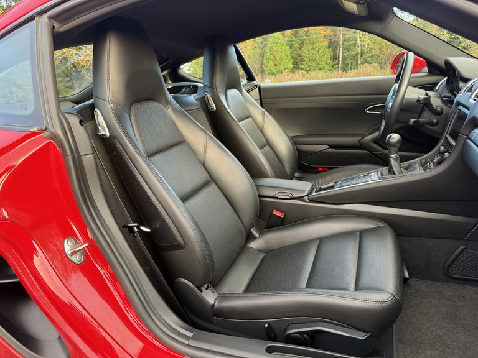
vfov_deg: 56.8
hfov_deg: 71.6
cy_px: 179
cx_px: 239
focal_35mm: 24
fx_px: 331
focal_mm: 6.76
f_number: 1.78
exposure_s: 1/60
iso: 250
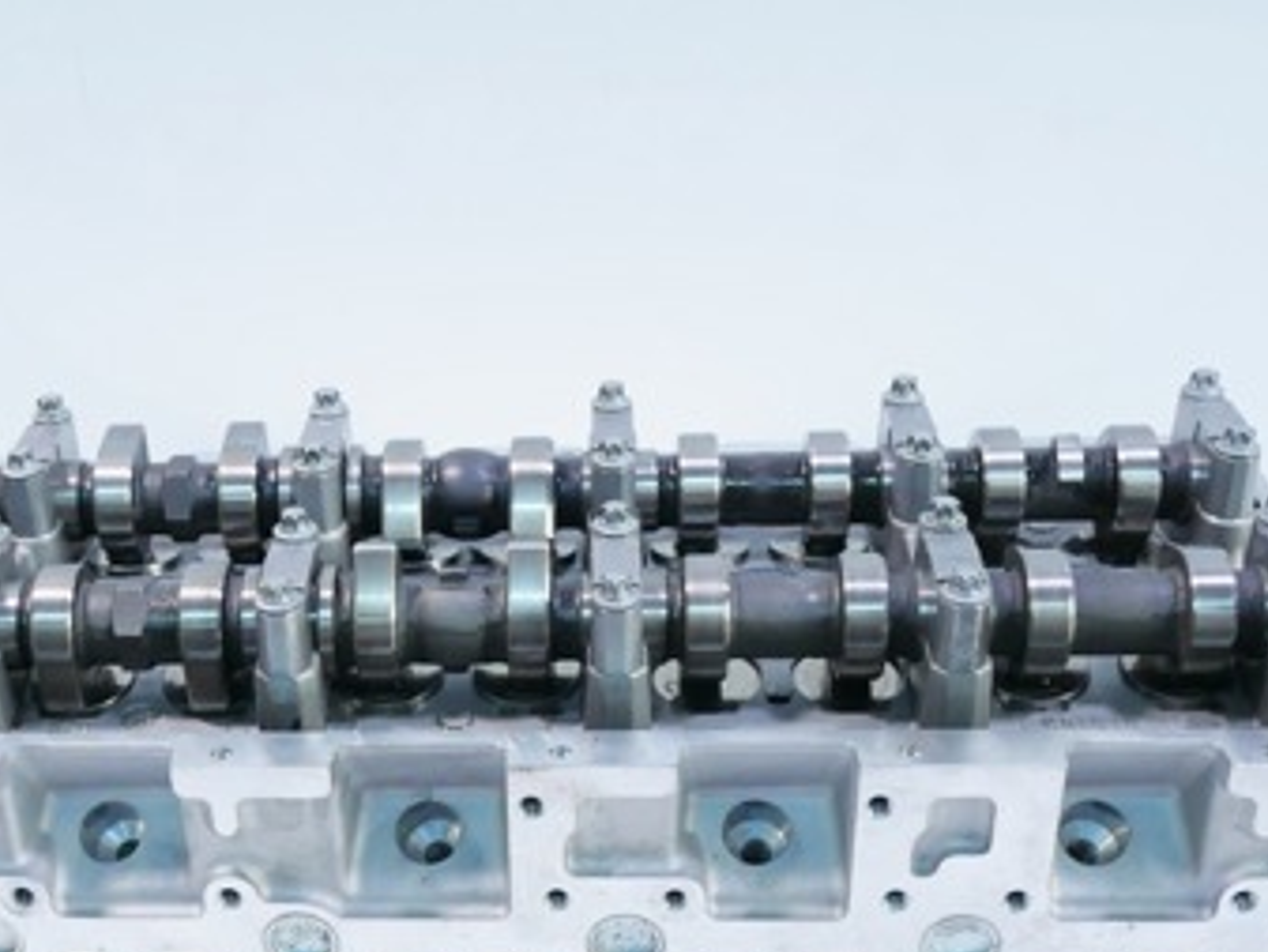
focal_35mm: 57
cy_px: 768
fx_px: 2089
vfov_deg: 25.2
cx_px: 388
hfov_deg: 33.4
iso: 250
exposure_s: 1/60
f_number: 3.7
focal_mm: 15
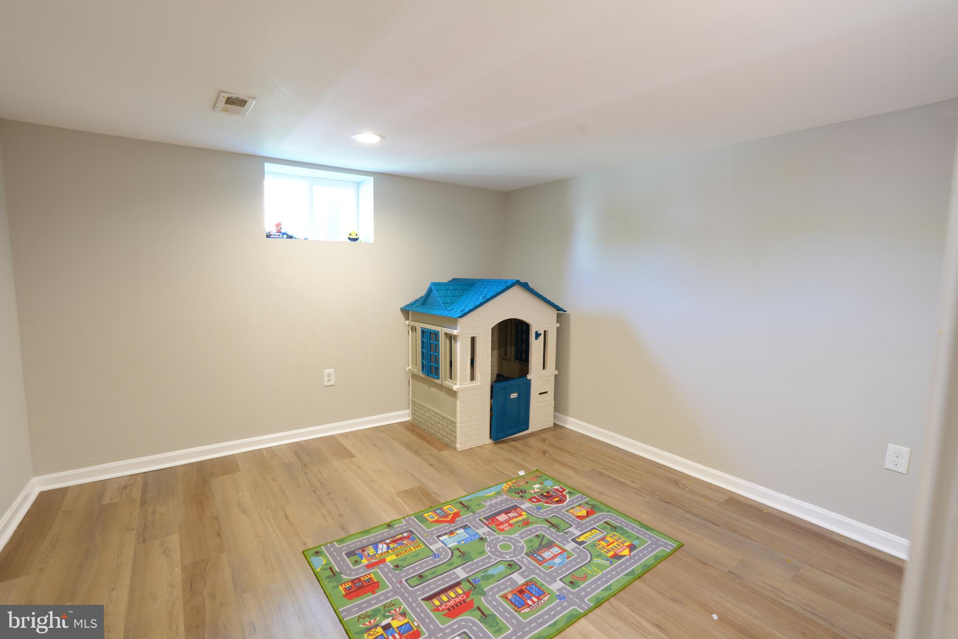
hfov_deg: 96.7
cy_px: 320
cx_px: 479
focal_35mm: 16
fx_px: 426
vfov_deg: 73.7
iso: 100
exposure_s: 1.3
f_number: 8
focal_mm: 16
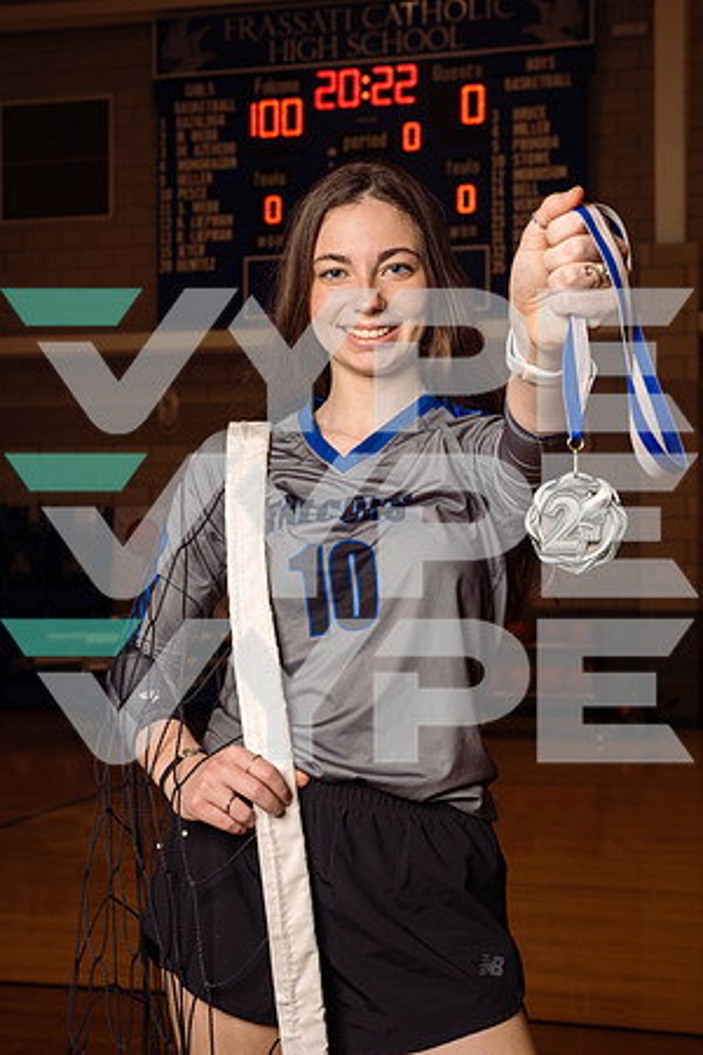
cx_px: 352
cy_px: 528
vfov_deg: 35.6
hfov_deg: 24.2
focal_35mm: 56
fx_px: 1640
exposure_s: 1/200
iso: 250
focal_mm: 56
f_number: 8
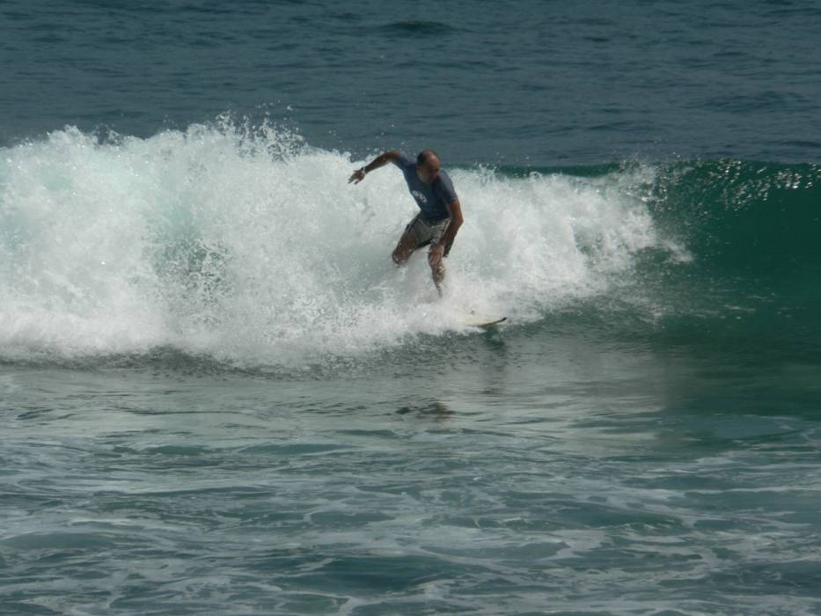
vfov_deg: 3.4
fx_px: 10247
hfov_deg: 4.6
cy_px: 308
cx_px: 410
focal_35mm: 432
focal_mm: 72
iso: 80
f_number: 7.1
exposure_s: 1/800
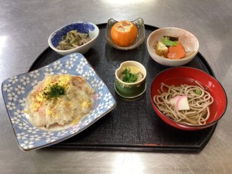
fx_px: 208
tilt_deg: -52.5
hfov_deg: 58.4
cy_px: 87
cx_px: 116
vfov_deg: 45.4
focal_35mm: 31
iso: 125
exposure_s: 1/60
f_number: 2.4
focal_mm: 3.3
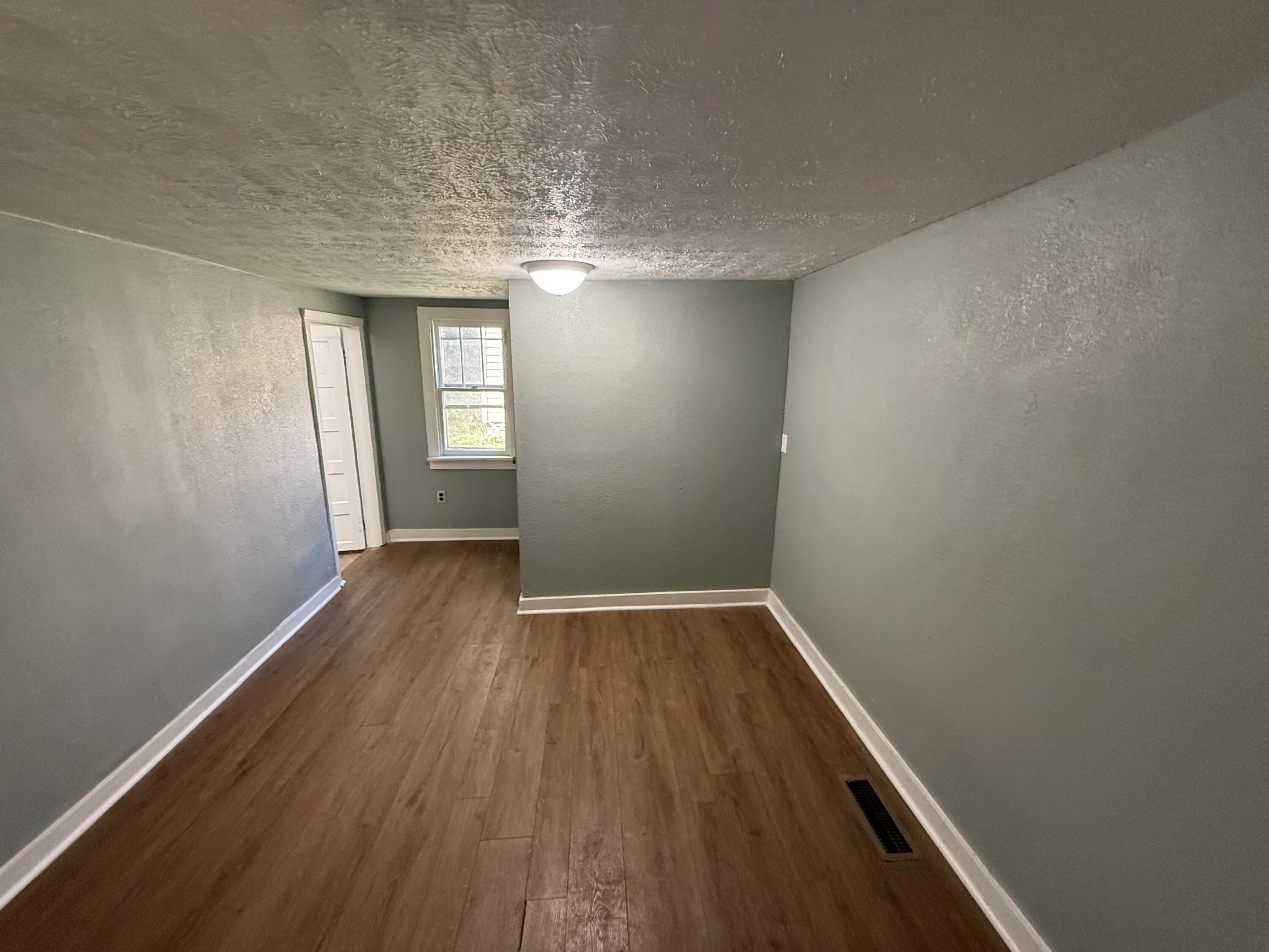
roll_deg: -0.2
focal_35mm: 14
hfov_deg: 102.1
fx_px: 513
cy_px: 476
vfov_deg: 85.7
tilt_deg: -14.0
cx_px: 634
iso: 500
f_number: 2.2
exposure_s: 1/120
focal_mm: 2.22
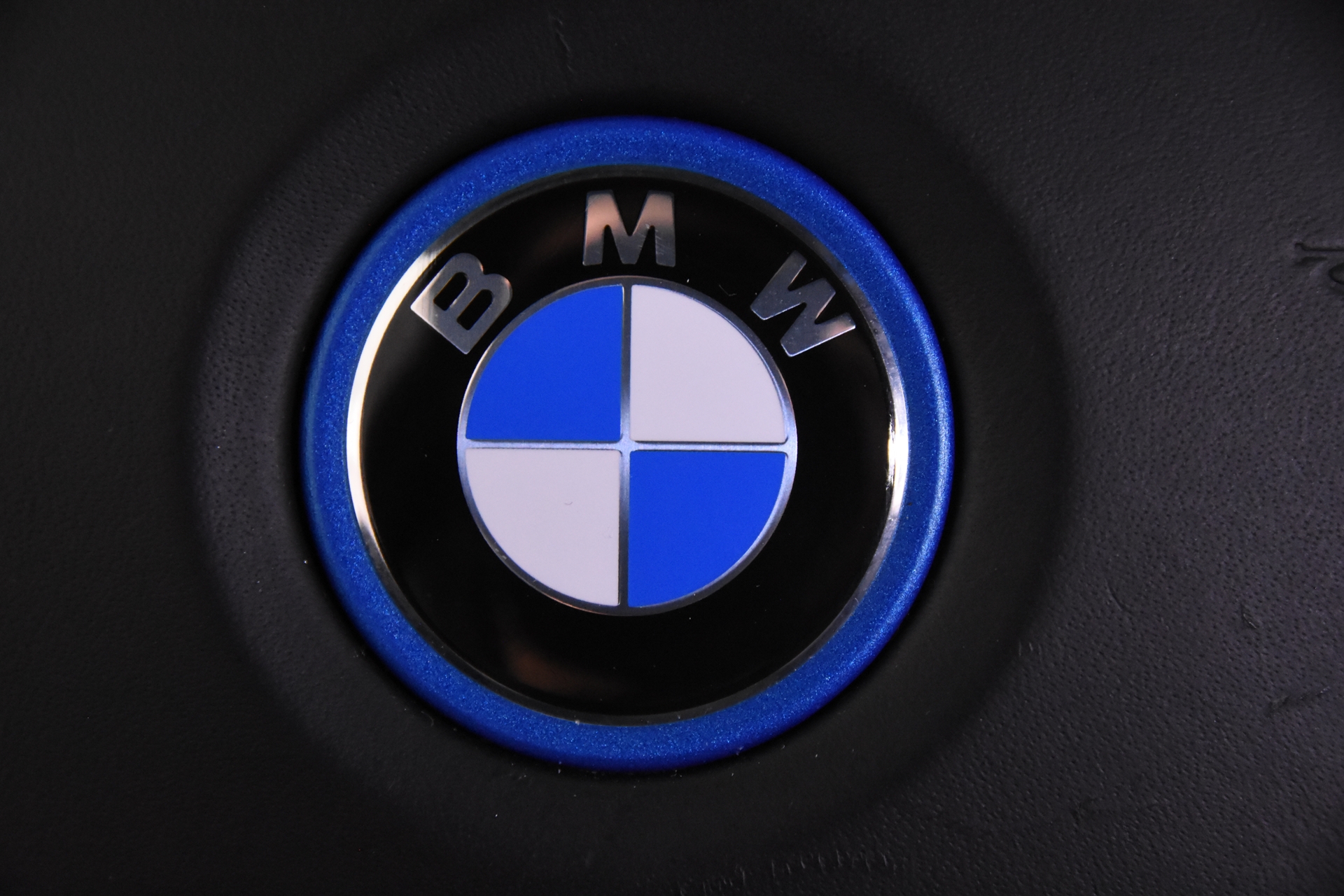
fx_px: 3248
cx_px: 672
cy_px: 448
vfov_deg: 15.7
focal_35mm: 87
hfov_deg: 23.4
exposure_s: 1/100
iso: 5000
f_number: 4
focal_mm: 58
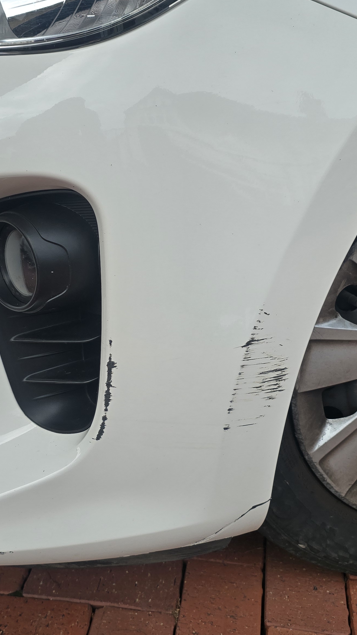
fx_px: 724
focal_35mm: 43
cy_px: 331
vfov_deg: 47.3
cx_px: 116
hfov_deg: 27.5
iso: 12
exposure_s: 1/407
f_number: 1.7
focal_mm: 6.3
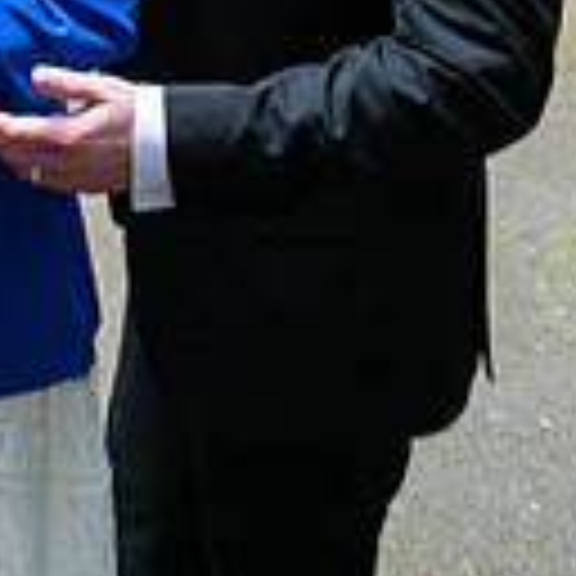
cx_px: -176
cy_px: -245
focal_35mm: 123
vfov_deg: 13.5
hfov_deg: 13.6
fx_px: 2316
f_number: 3.5
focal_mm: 32
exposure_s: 1/160
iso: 400
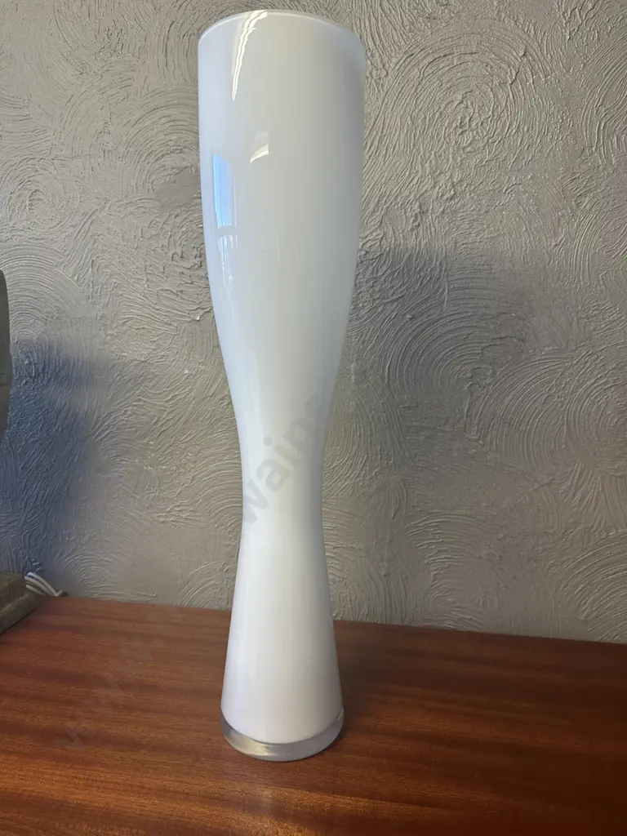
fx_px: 580
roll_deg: -0.7
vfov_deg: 71.6
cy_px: 418
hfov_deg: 56.8
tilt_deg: -7.2
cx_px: 314
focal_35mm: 24
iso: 125
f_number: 1.78
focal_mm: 6.86
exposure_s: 1/100
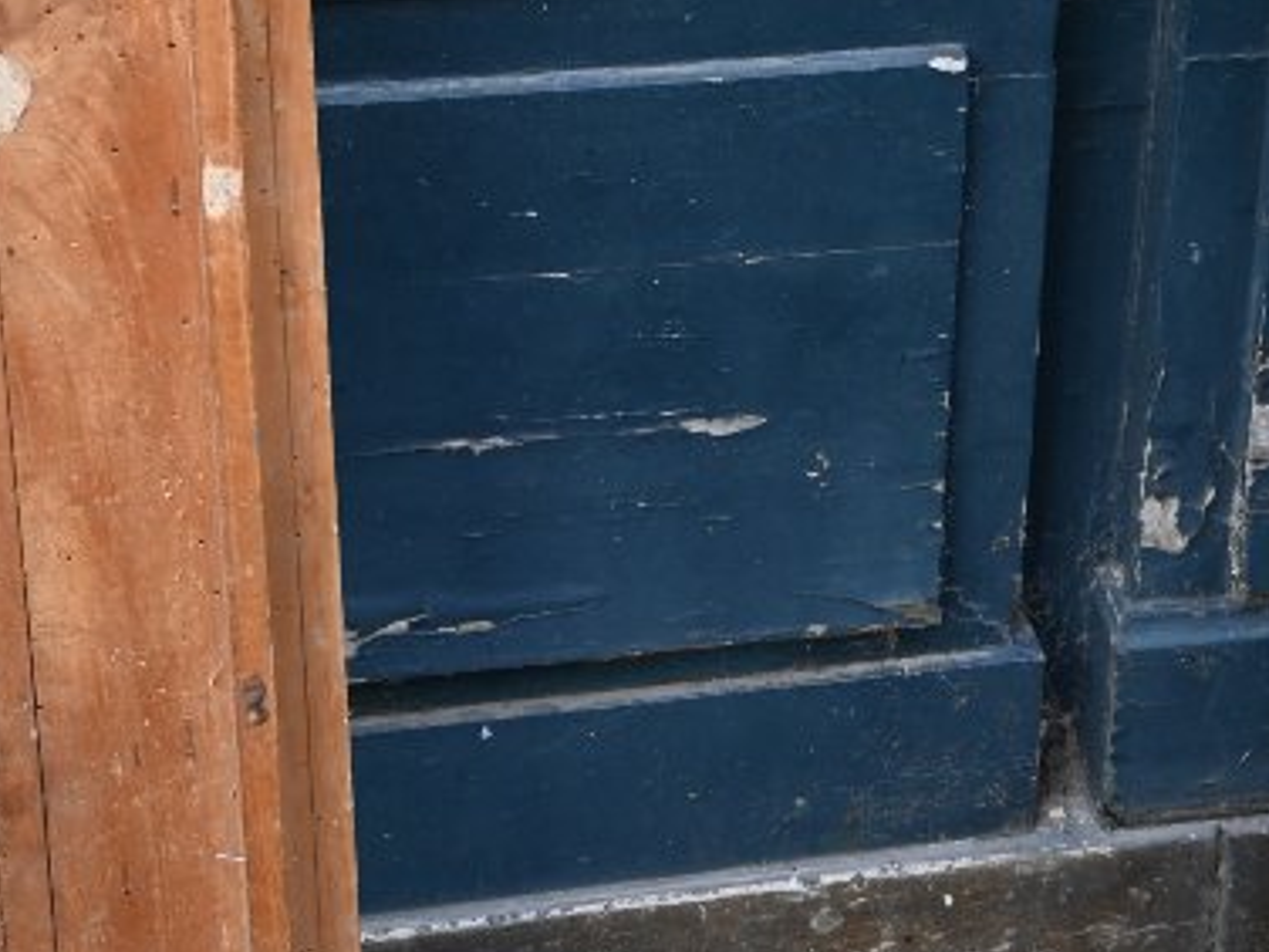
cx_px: 847
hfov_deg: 21.7
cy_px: 78
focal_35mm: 90
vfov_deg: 16.2
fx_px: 3291
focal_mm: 19.5
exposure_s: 1/250
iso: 250
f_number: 4
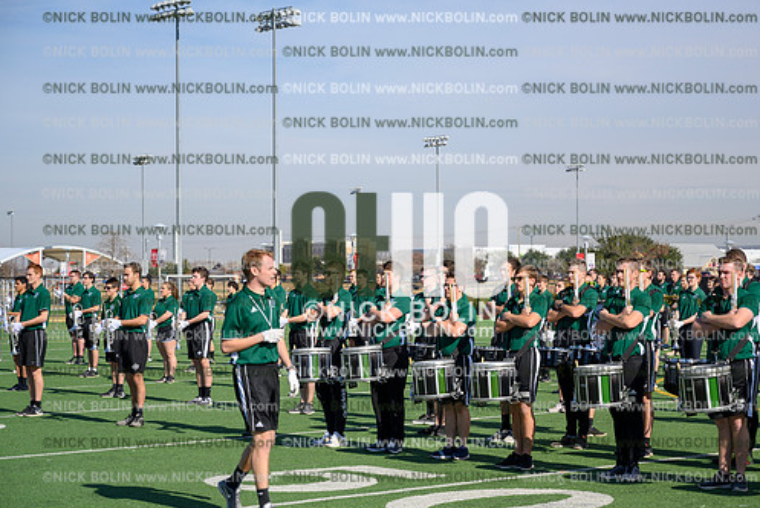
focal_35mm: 77
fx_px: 1626
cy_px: 265
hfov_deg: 26.3
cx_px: 399
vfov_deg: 17.7
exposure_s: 1/1600
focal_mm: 66
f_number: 4
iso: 125
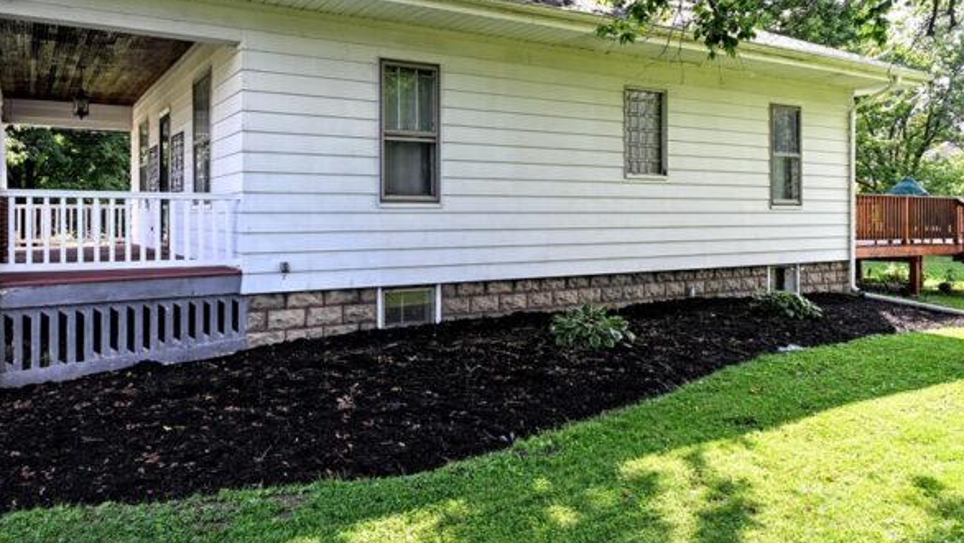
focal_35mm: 30
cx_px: 449
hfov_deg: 64.2
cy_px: 216
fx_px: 767
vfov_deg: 38.8
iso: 100
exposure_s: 1/40
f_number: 7.1
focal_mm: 14
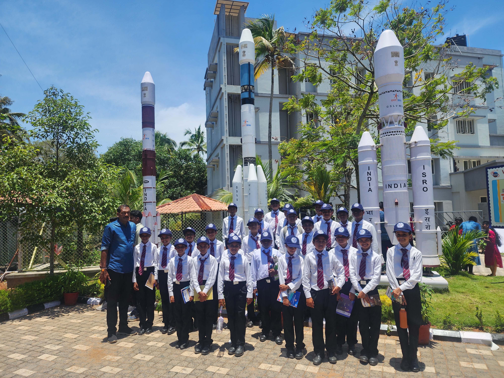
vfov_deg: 58.9
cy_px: 189
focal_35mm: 23
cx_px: 252
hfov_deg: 73.9
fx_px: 335
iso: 12
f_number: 1.8
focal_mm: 6.4
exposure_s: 1/963
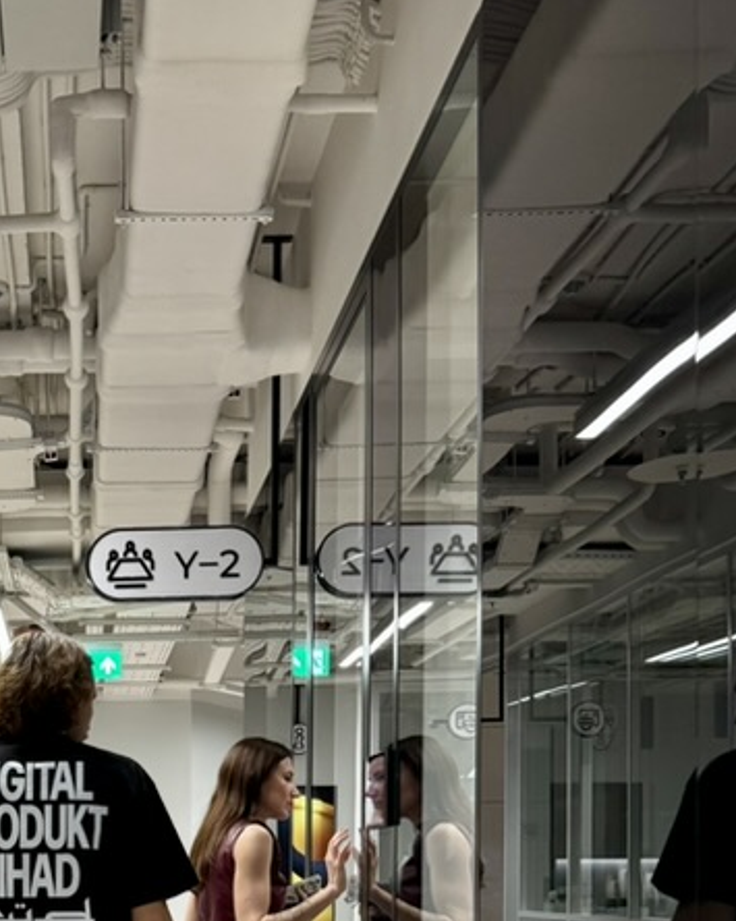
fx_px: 1471
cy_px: 973
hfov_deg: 26.7
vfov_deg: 31.4
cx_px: 12
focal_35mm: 54
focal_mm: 6.76
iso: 200
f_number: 1.78
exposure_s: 1/100
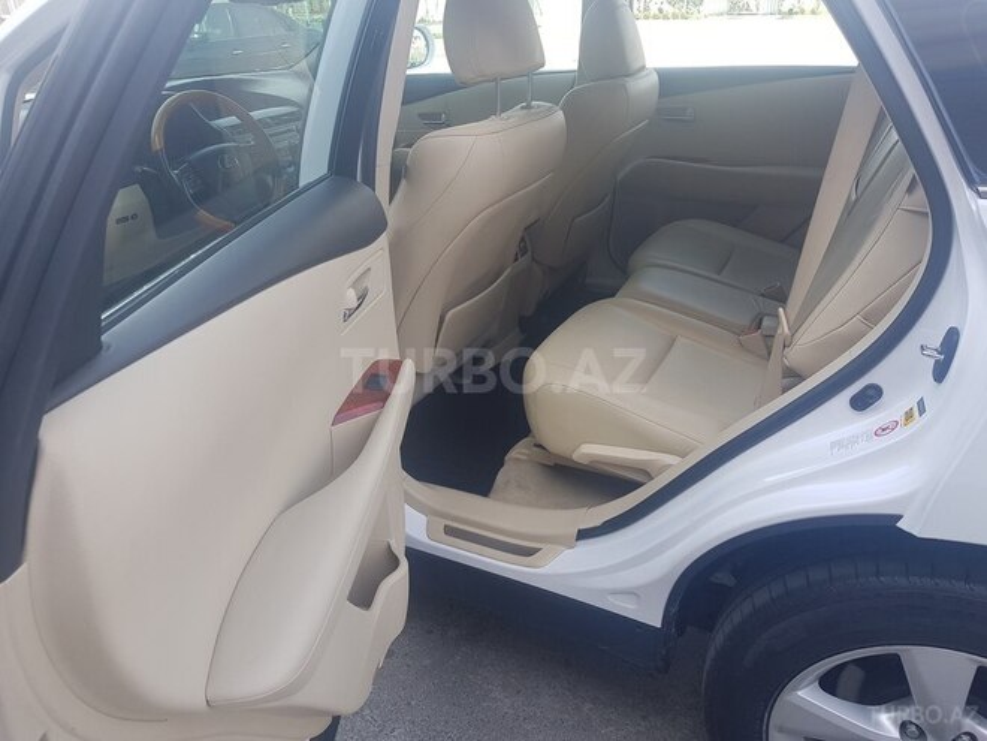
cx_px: 494
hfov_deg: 67.3
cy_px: 370
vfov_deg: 53.1
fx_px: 741
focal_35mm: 26
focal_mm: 4.2
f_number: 1.7
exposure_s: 1/310
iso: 40
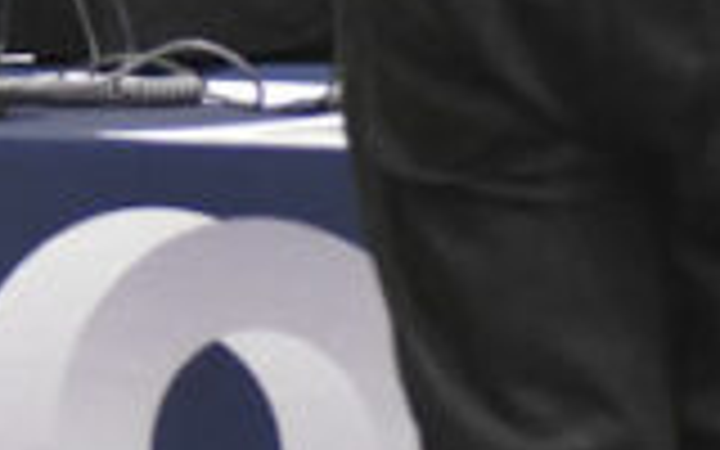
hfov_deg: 1.8
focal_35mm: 1172
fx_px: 22997
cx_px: -1058
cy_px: -540
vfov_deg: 1.1
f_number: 2.8
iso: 6400
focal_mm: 180
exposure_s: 1/400
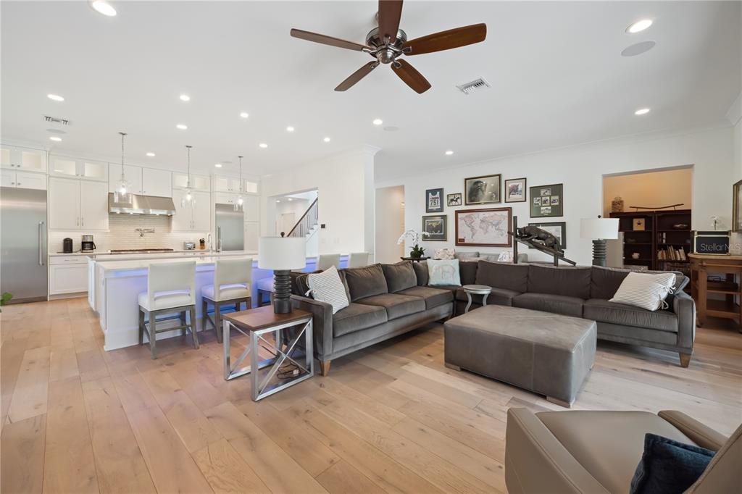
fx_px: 268
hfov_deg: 108.3
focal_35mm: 13
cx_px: 371
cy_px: 247
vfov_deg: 85.4
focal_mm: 9
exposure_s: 1/60
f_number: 10
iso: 500
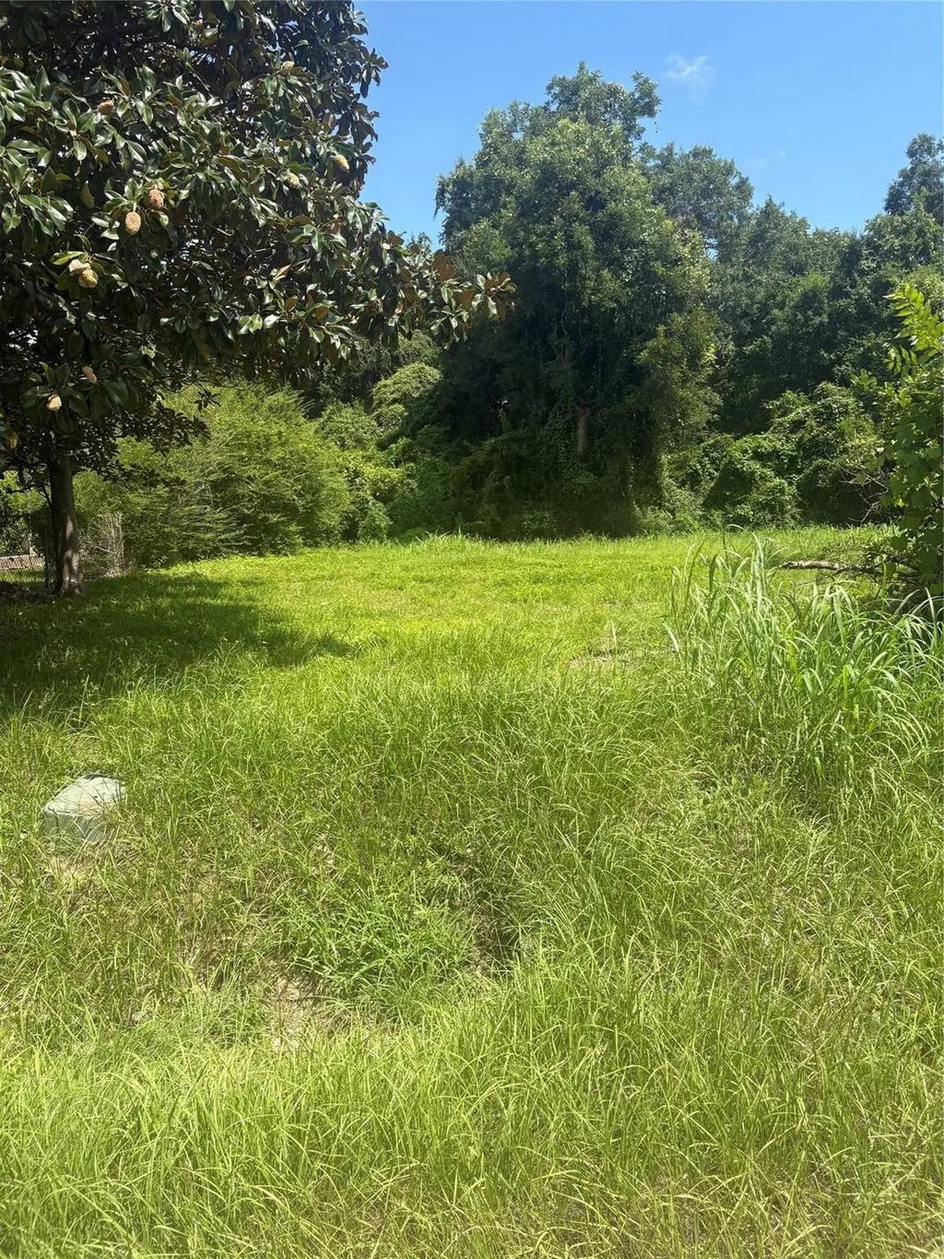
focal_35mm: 26
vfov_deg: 67.3
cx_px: 472
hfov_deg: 53.1
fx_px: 945
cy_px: 630
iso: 50
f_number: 1.6
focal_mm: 5.96
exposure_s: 1/2208
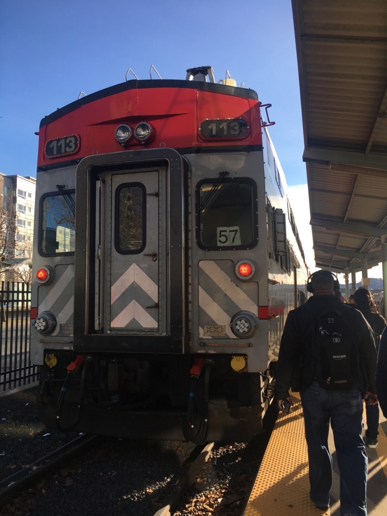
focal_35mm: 29
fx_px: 432
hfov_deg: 48.2
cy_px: 258
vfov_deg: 61.7
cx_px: 194
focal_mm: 4.15
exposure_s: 1/705
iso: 25
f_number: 2.2
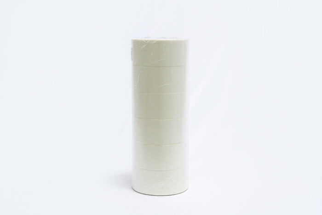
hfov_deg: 34.5
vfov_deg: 23.4
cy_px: 108
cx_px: 161
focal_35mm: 58
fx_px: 519
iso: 3200
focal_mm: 58
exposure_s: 1/200
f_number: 9
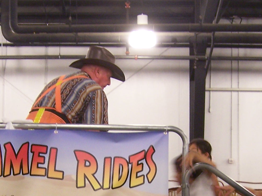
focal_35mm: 93
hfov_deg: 21.1
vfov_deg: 15.6
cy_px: 200
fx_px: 704
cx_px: 104
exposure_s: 1/8
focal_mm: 6
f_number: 3
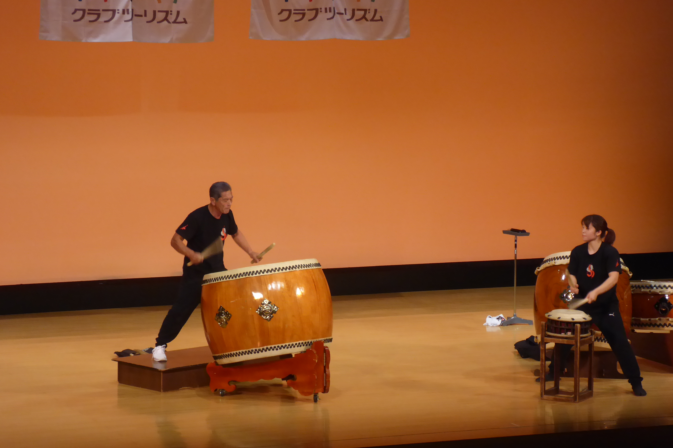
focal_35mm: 159
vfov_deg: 8.6
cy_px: 238
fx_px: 2972
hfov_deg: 12.9
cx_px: 334
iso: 400
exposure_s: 1/40
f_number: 5.3
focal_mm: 24.2
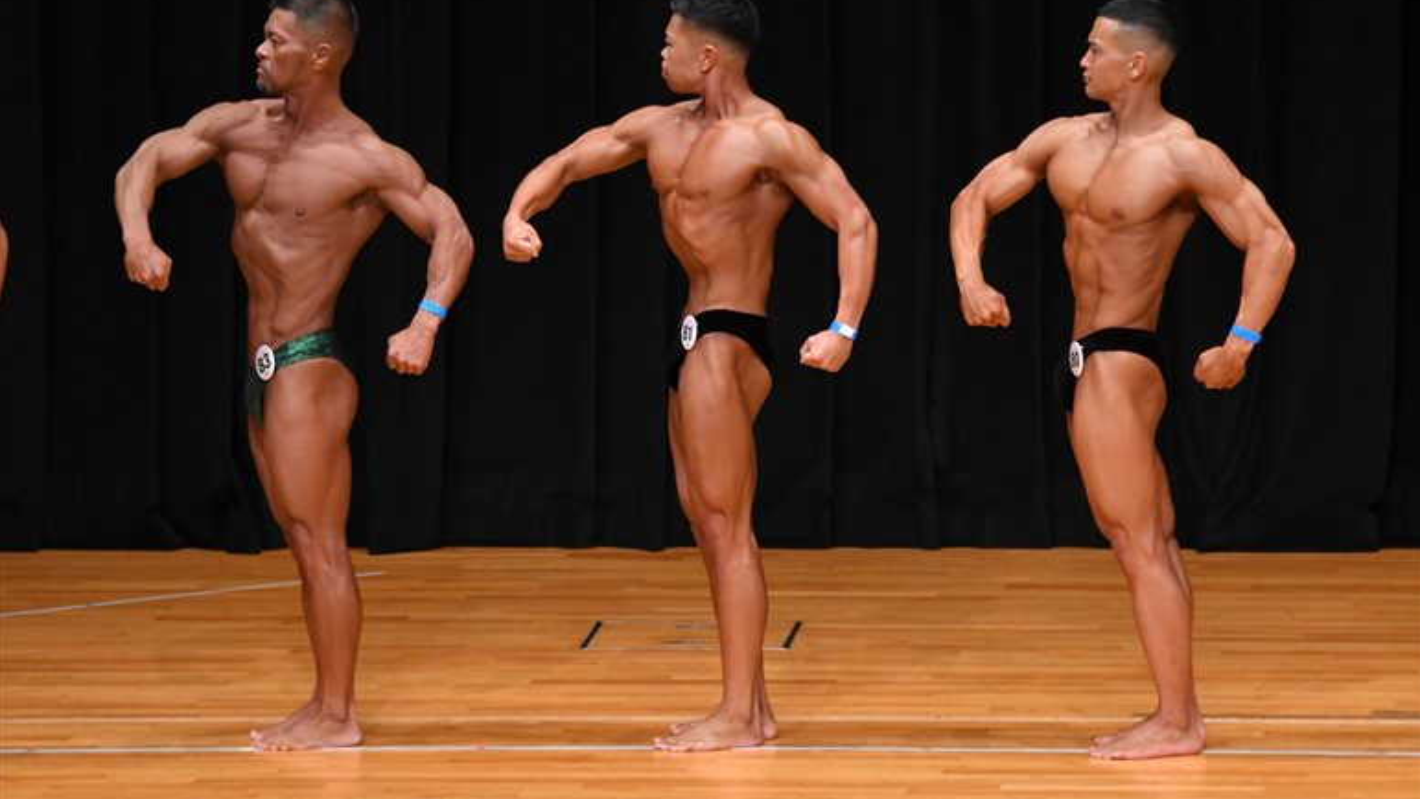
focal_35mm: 284
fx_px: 10695
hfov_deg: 7.6
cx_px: 712
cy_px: 359
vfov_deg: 4.3
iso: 3200
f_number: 5.6
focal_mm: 180
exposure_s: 1/400
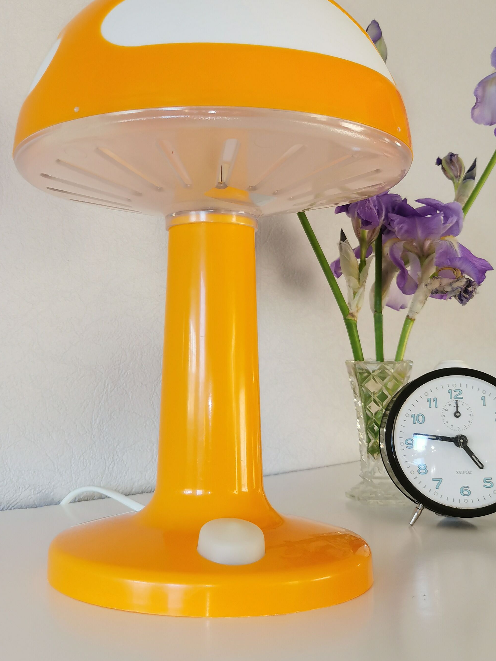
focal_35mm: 42
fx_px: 803
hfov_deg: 34.2
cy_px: 286
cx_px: 200
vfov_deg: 44.7
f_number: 1.8
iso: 100
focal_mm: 5.58
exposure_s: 1/100
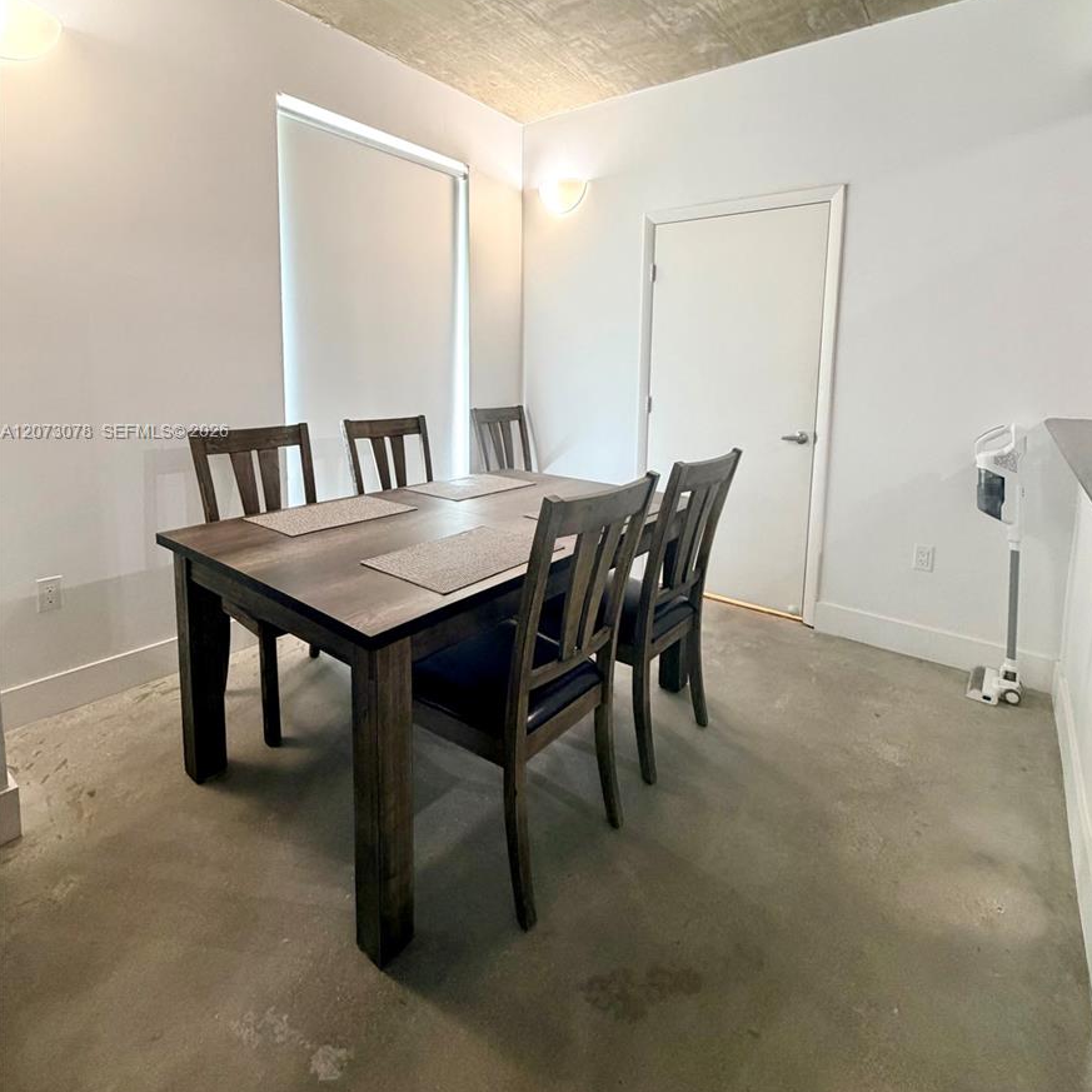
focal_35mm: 17
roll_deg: -1.3
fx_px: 607
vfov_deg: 82.9
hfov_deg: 84.0
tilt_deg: -6.0
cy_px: 433
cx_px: 560
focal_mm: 2.22
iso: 320
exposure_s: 1/60
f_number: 2.2
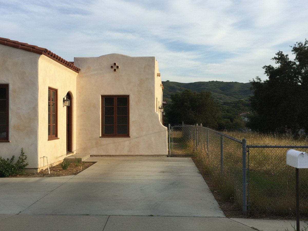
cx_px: 154
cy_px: 116
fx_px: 231
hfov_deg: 67.3
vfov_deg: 53.1
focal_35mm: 26
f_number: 1.6
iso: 669
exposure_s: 1/1319
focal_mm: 5.7
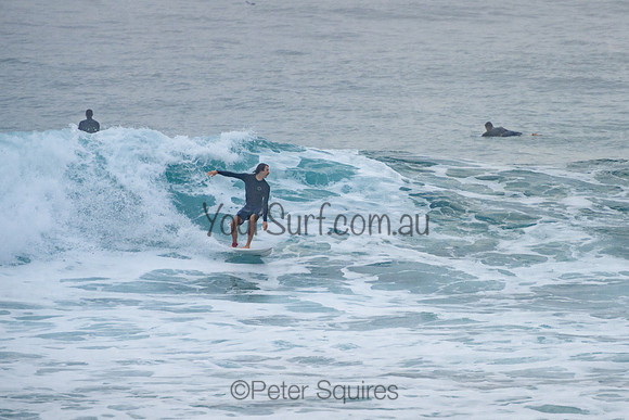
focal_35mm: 549
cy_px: 184
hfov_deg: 3.8
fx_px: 9602
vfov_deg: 2.5
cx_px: 424
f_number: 5.6
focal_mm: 400
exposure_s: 1/1250
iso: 500
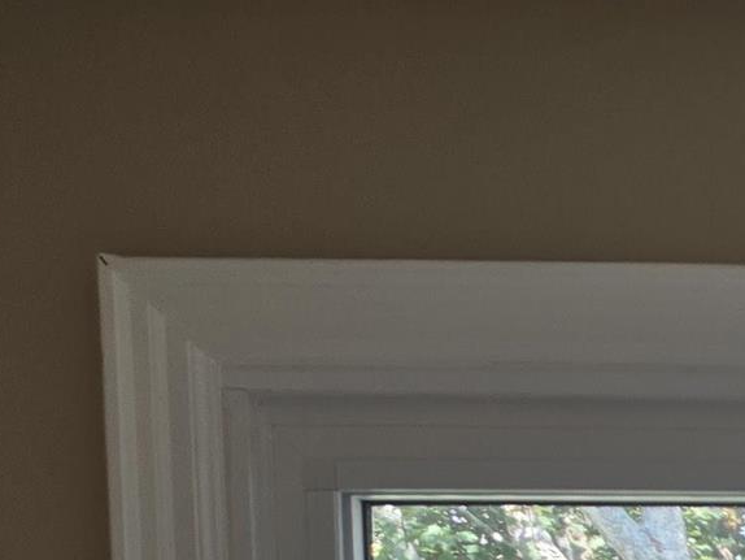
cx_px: 1704
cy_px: 1184
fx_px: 2648
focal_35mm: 123
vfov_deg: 10.8
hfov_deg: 12.9
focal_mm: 6.5
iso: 32
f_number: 1.4
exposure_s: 1/180
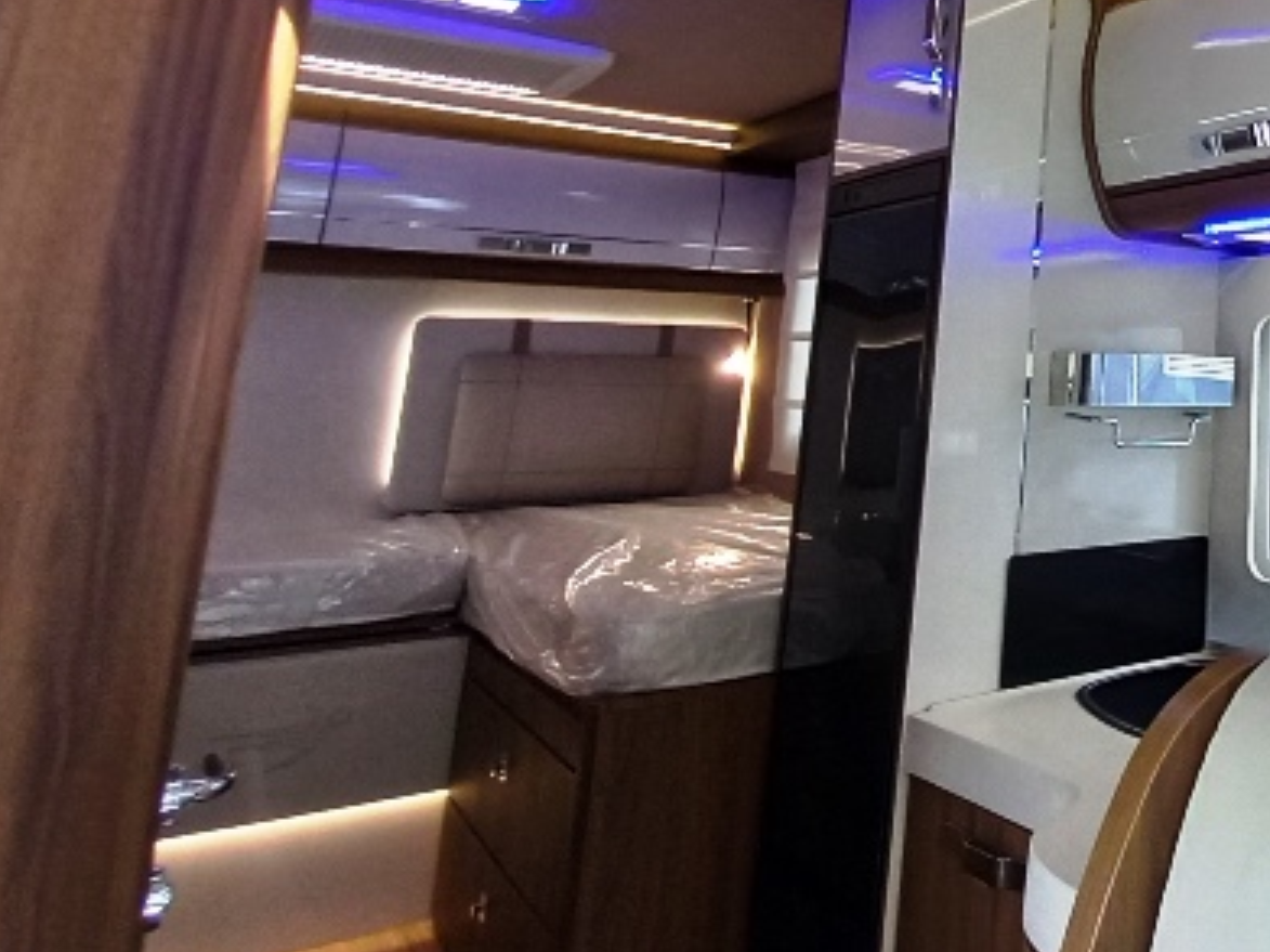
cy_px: 166
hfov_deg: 46.8
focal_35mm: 30
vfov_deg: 44.1
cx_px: 1345
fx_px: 1100
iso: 125
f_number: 2.2
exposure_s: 1/100
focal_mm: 1.13
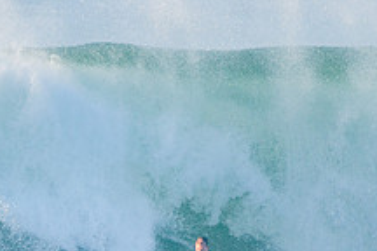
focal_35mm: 1340
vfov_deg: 1.0
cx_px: -117
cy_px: 282
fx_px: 14032
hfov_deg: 1.5
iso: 360
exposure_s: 1/1600
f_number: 5.6
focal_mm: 500
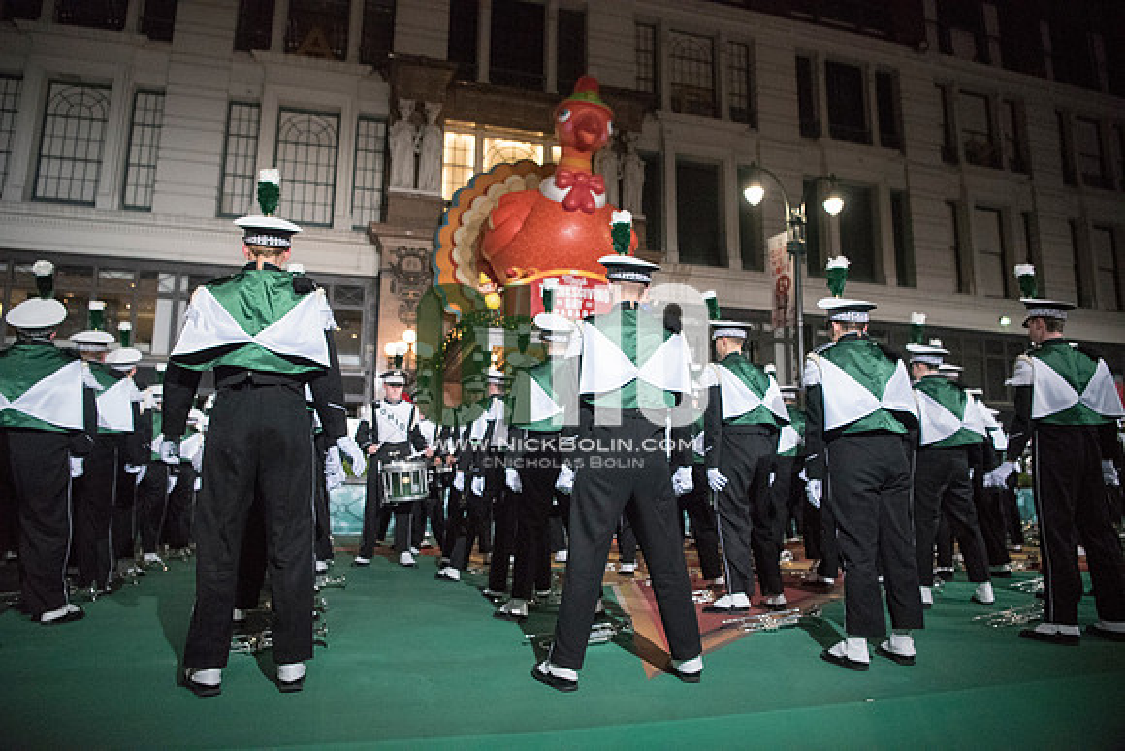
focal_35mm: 24
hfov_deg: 73.7
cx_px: 562
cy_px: 376
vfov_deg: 53.2
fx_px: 750
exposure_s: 1/3200
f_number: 2.8
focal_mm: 24
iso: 8000
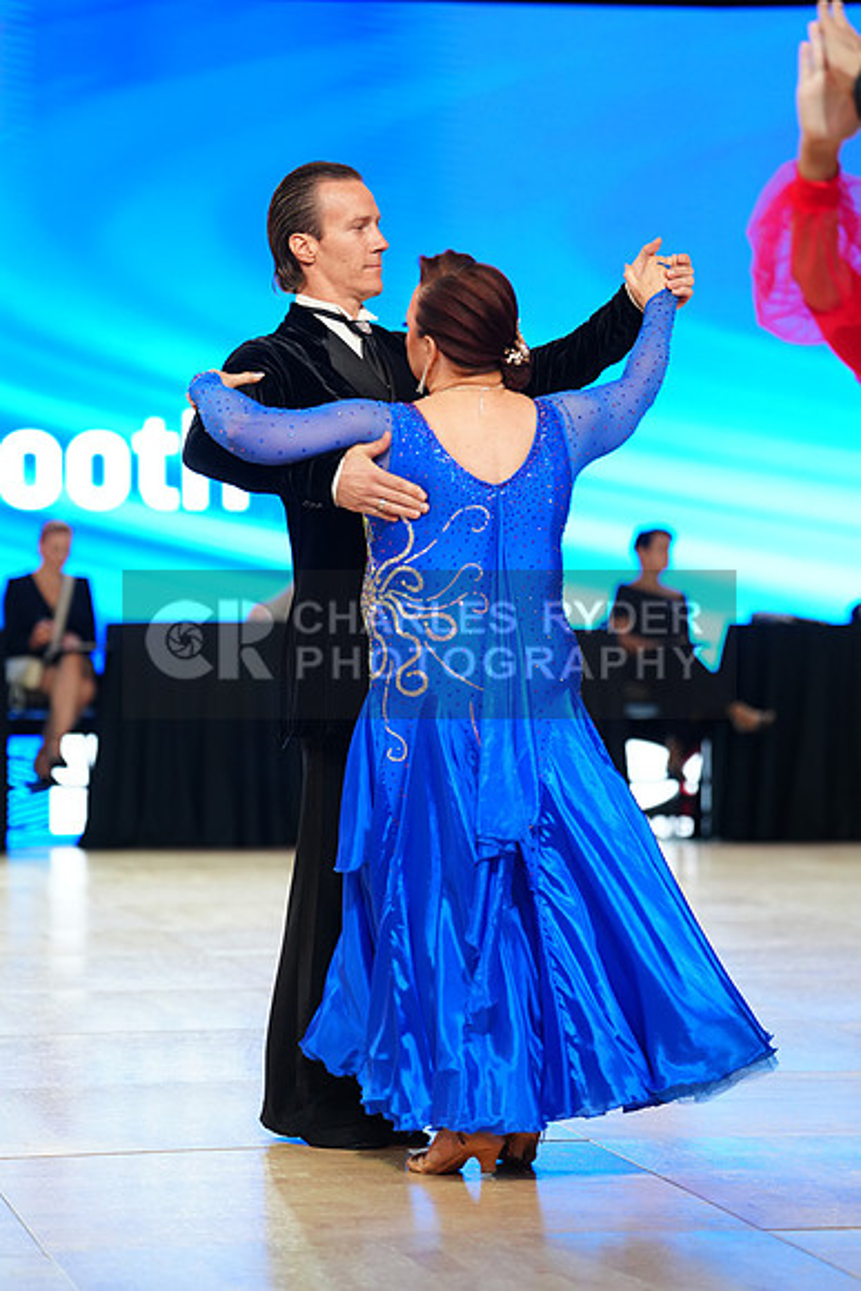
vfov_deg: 17.8
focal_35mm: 115
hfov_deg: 11.9
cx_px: 430
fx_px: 4123
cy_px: 646
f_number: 2.8
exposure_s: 1/400
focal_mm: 115
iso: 800
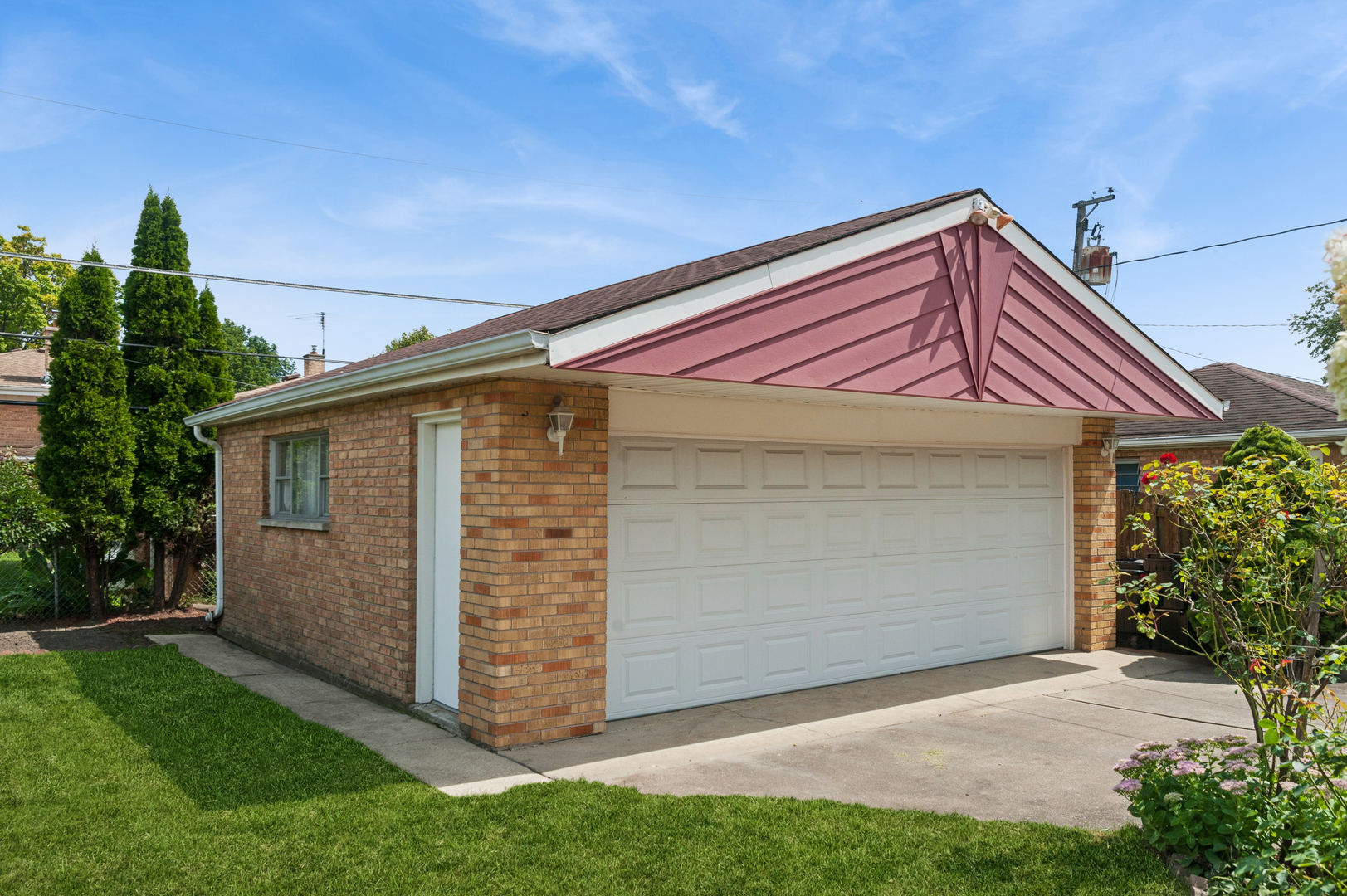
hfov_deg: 63.7
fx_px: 1084
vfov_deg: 44.9
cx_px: 674
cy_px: 448
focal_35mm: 29
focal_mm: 29
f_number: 8
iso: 400
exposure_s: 1/1250
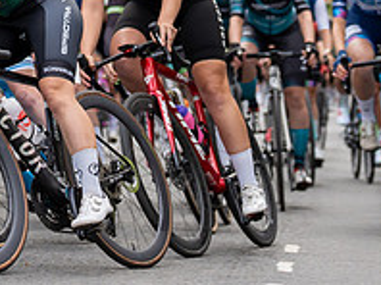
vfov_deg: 6.0
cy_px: -112
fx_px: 2704
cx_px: -34
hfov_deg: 8.0
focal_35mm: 246
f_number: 2.8
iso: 500
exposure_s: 1/500
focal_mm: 70
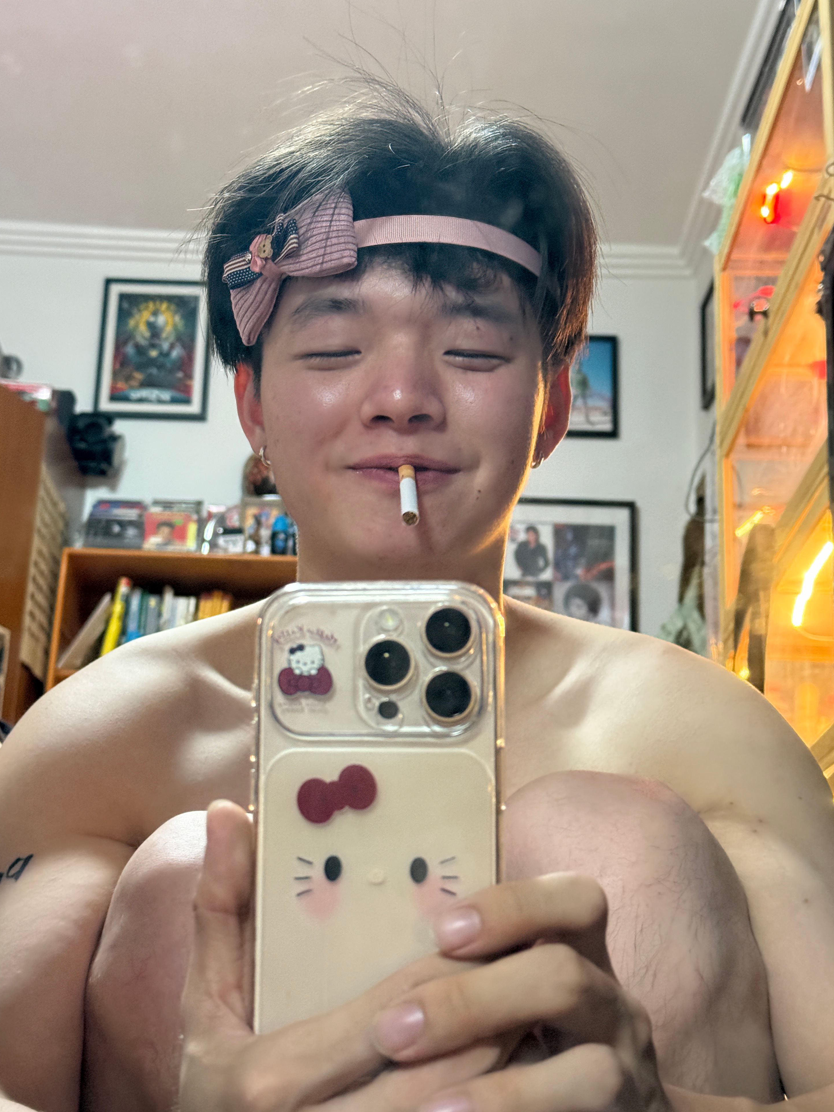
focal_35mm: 50
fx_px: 1606
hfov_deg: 29.1
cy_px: 554
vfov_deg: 38.2
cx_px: 417
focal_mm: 6.76
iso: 500
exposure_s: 1/30
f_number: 1.78
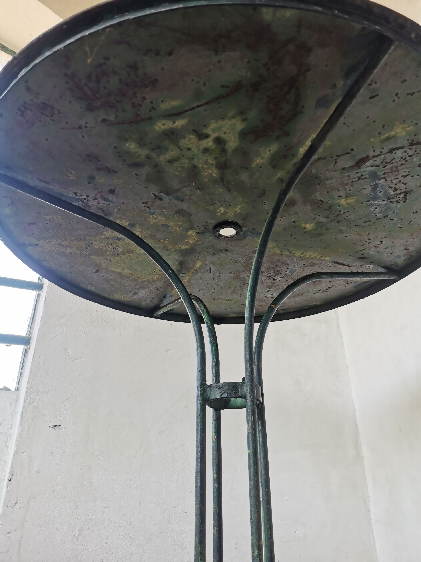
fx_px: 438
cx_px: 210
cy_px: 281
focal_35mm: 27
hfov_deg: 51.4
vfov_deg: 65.3
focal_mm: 5.56
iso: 50
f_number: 1.6
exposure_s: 1/102
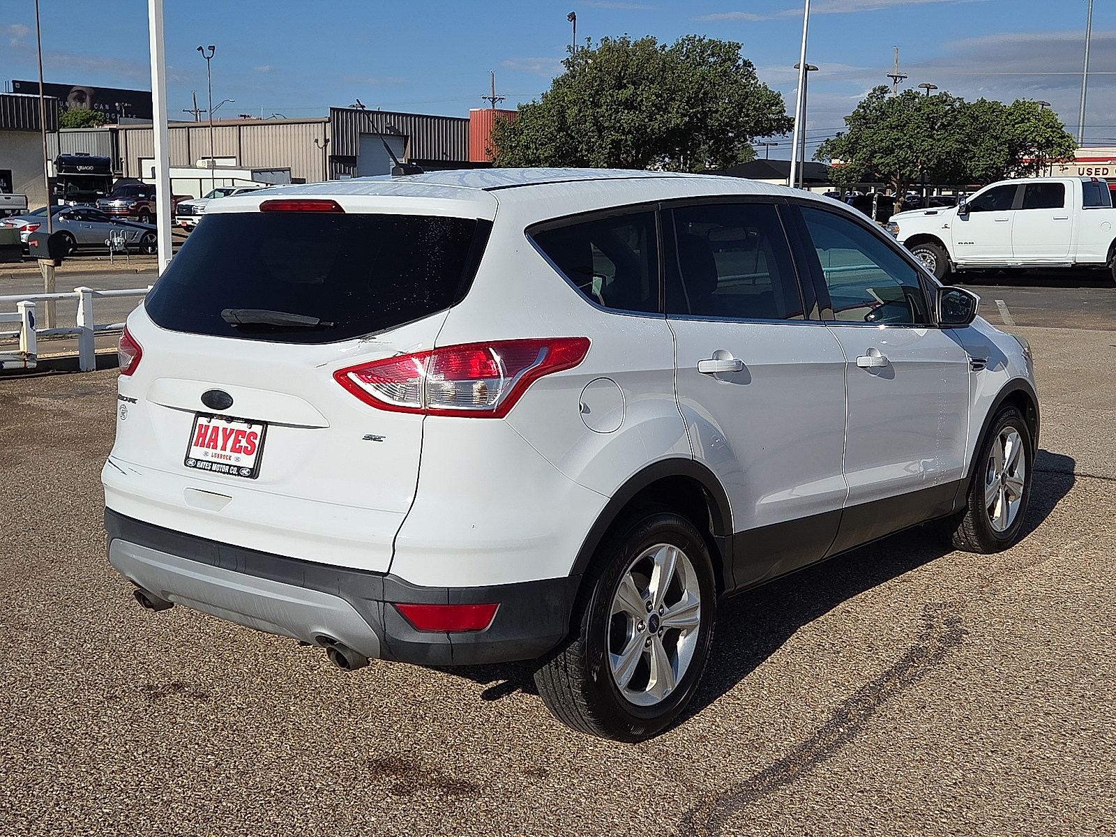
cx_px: 558
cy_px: 418
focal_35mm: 40
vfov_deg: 36.0
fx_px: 1290
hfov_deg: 46.8
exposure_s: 1/10000
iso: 65
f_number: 1.8
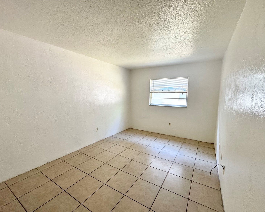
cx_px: 139
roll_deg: -0.5
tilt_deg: -7.2
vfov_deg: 84.0
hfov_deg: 96.7
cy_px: 109
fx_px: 118
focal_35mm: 15
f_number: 2.2
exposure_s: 1/99
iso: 250
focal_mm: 2.22
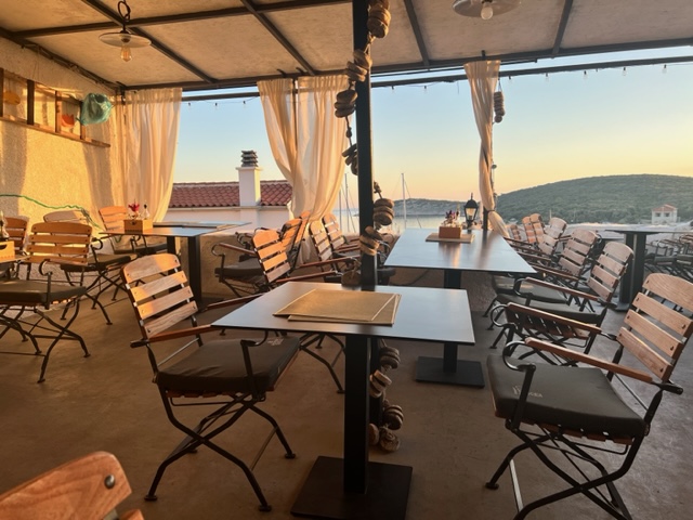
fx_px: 521
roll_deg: +1.3
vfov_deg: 53.1
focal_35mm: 26
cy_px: 260
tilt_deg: -5.5
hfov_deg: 67.3
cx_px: 346
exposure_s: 1/692
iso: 50
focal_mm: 5.7
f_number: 1.5
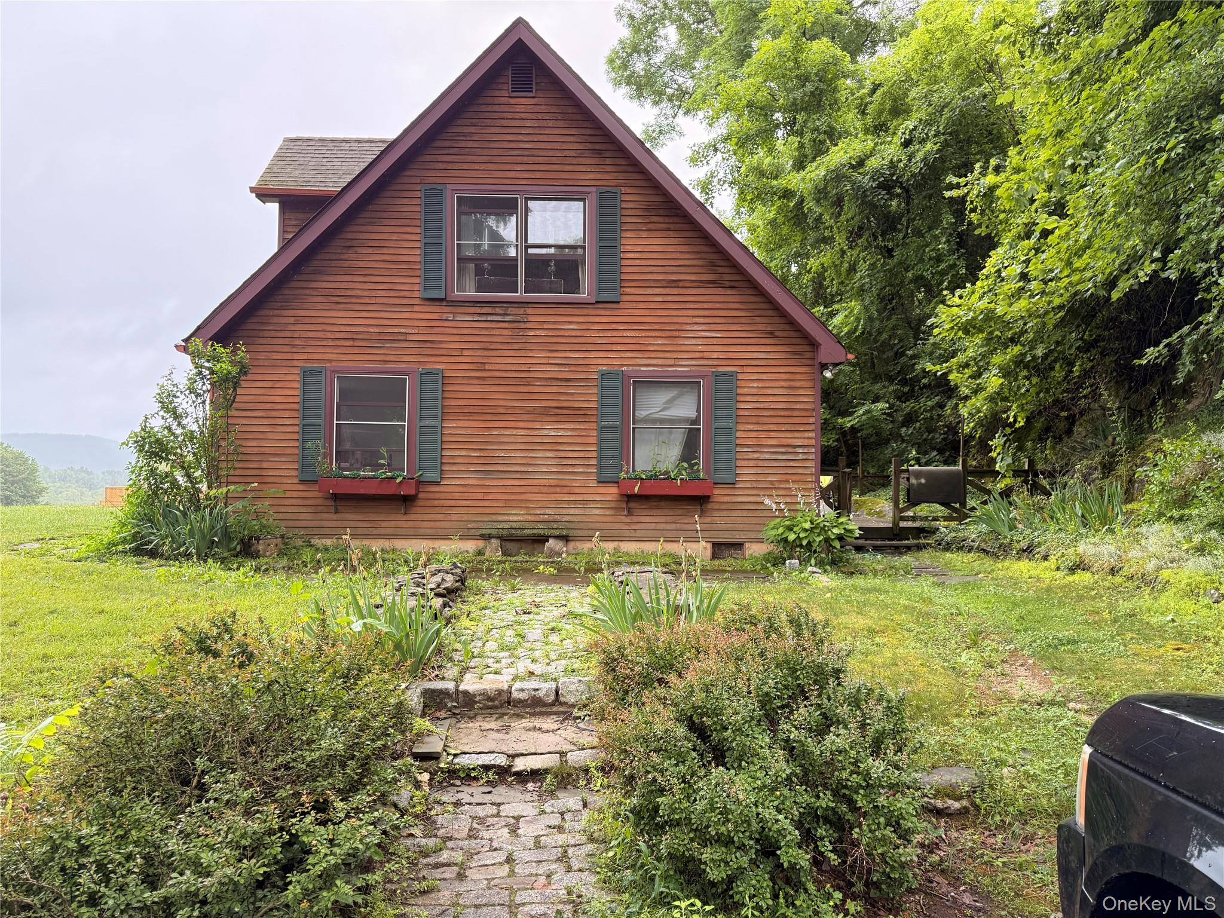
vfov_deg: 56.8
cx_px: 612
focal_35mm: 24
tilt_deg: +1.8
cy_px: 459
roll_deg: -0.5
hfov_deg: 71.6
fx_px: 849
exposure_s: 1/243
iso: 125
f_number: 1.78
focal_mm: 6.76
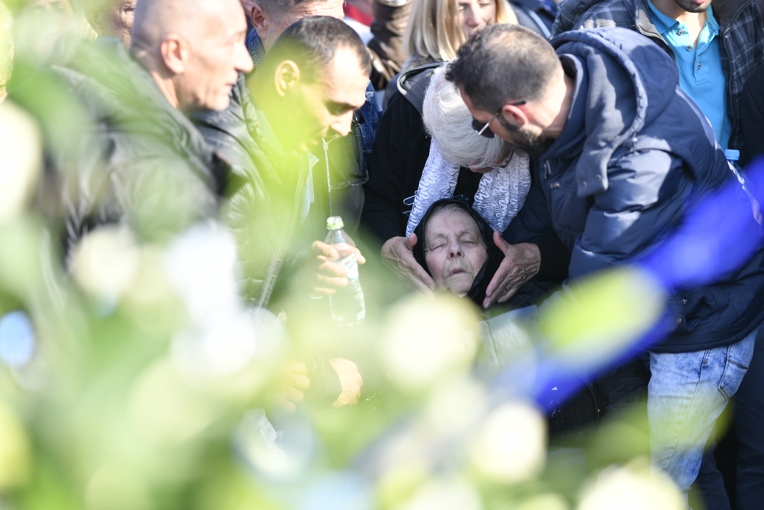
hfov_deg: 19.5
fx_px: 2228
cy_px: 255
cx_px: 382
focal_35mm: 105
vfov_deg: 13.0
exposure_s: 1/1000
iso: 100
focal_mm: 105
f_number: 2
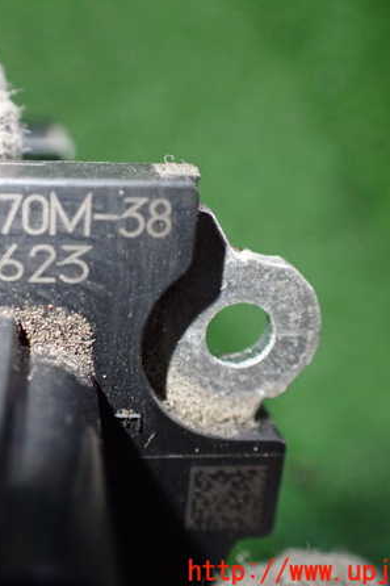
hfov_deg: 31.2
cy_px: 293
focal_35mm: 42
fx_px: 683
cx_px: 91
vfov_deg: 46.4
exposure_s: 1/100
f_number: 2.3
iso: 800
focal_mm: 5.4
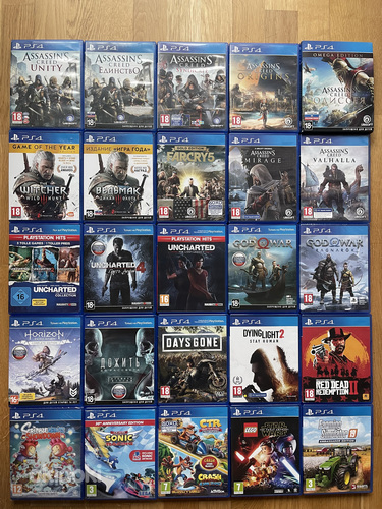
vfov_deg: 69.4
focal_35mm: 25
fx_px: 368
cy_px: 254
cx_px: 191
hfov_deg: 54.9
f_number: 1.6
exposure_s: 1/84
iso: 125
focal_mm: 5.1
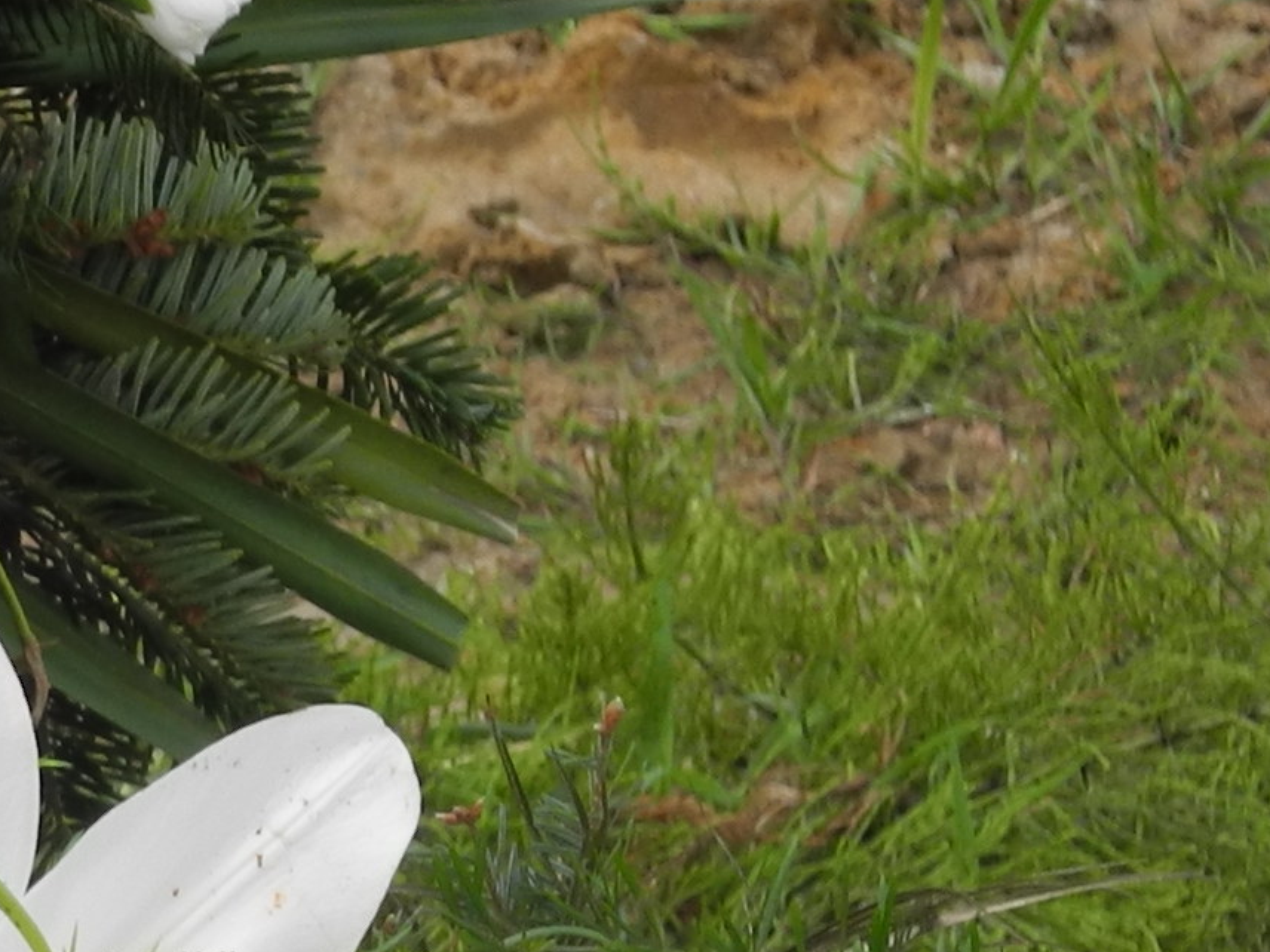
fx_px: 11887
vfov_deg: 4.6
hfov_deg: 5.9
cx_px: -1359
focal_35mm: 324
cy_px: 1100
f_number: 4
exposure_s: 1/640
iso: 100
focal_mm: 16.3
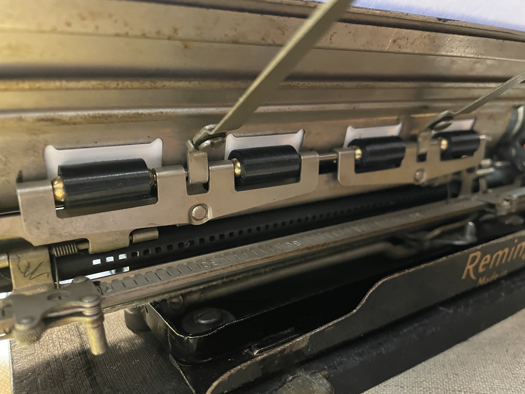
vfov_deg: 53.1
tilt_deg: -14.6
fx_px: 394
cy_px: 197
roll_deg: +0.0
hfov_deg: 67.3
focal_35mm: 26
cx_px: 262
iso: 1000
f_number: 1.6
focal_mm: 4.2
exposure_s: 1/30
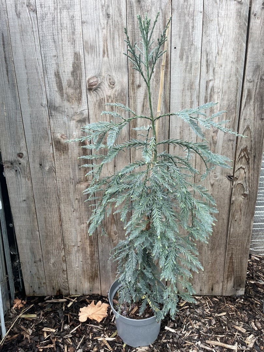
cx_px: 132
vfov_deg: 67.3
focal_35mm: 26
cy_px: 176
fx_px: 264
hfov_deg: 53.1
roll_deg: +1.4
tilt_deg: -22.6
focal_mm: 5.1
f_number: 1.6
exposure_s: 1/122
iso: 40
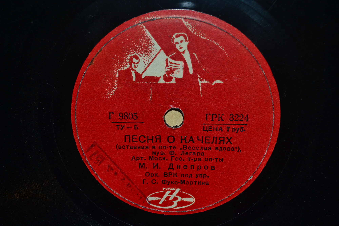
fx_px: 424
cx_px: 170
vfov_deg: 29.9
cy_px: 113
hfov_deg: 43.6
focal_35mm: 45
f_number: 4.5
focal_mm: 30
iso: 100
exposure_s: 1/60
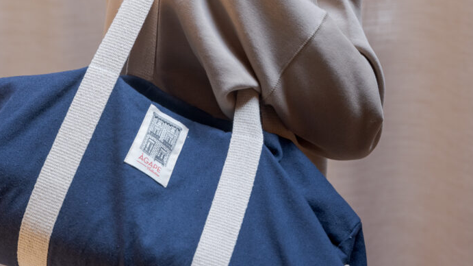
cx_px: 216
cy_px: -14
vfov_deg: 13.1
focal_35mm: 91
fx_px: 1141
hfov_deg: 23.4
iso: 800
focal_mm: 50
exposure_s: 1/250
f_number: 3.5
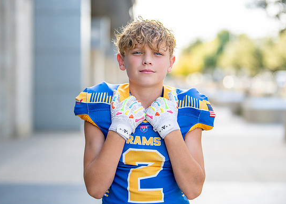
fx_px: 585
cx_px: 151
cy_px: 101
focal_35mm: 72
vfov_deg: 19.8
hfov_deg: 27.5
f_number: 1.2
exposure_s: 1/2500
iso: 200
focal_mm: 50
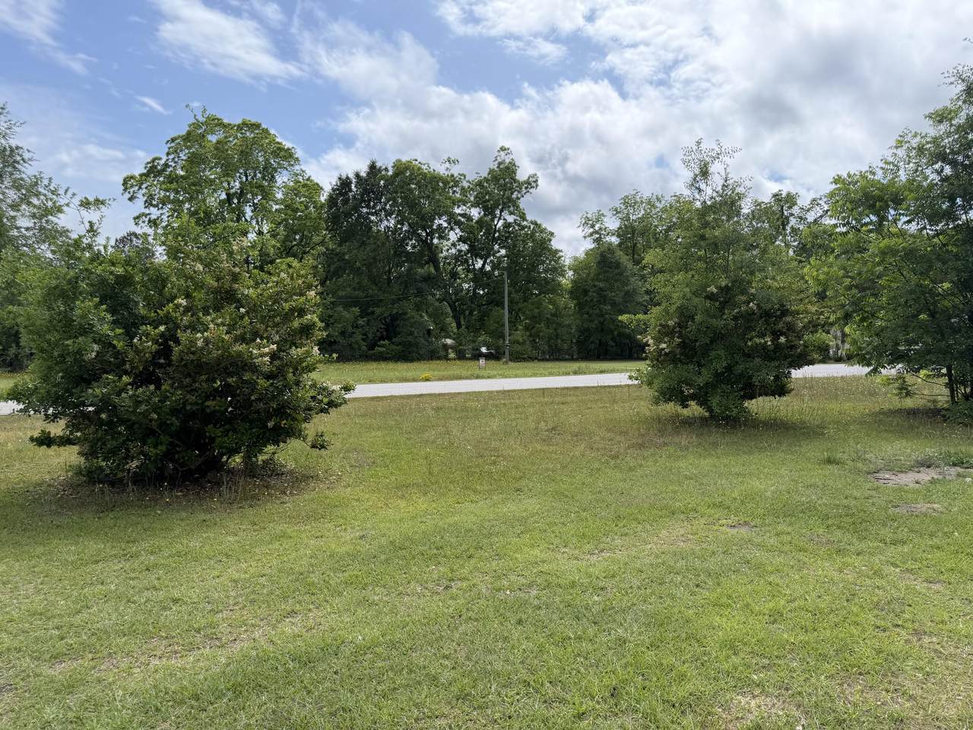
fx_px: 675
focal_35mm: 24
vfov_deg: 56.8
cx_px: 486
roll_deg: -2.4
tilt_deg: -2.0
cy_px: 365
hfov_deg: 71.6
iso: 80
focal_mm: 6.76
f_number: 1.78
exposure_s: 1/3759
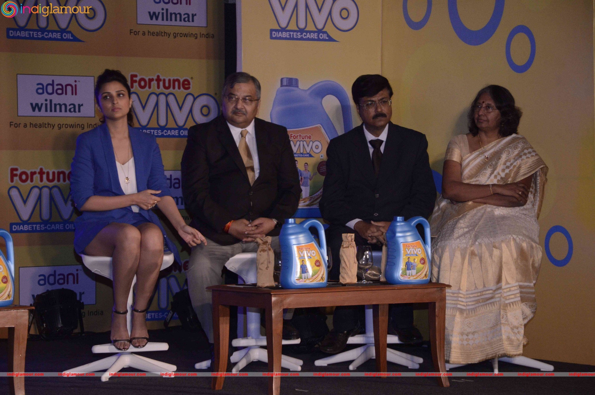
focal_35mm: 138
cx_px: 298
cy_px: 198
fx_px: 2279
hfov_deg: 14.9
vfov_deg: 9.9
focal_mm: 92
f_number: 7.1
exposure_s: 1/200
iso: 1600
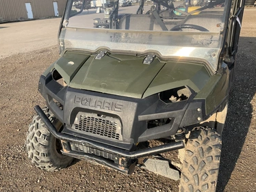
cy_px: 97
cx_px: 134
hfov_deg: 58.3
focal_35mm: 31
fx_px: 229
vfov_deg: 45.5
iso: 25
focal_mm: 3
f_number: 1.8
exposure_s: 1/568
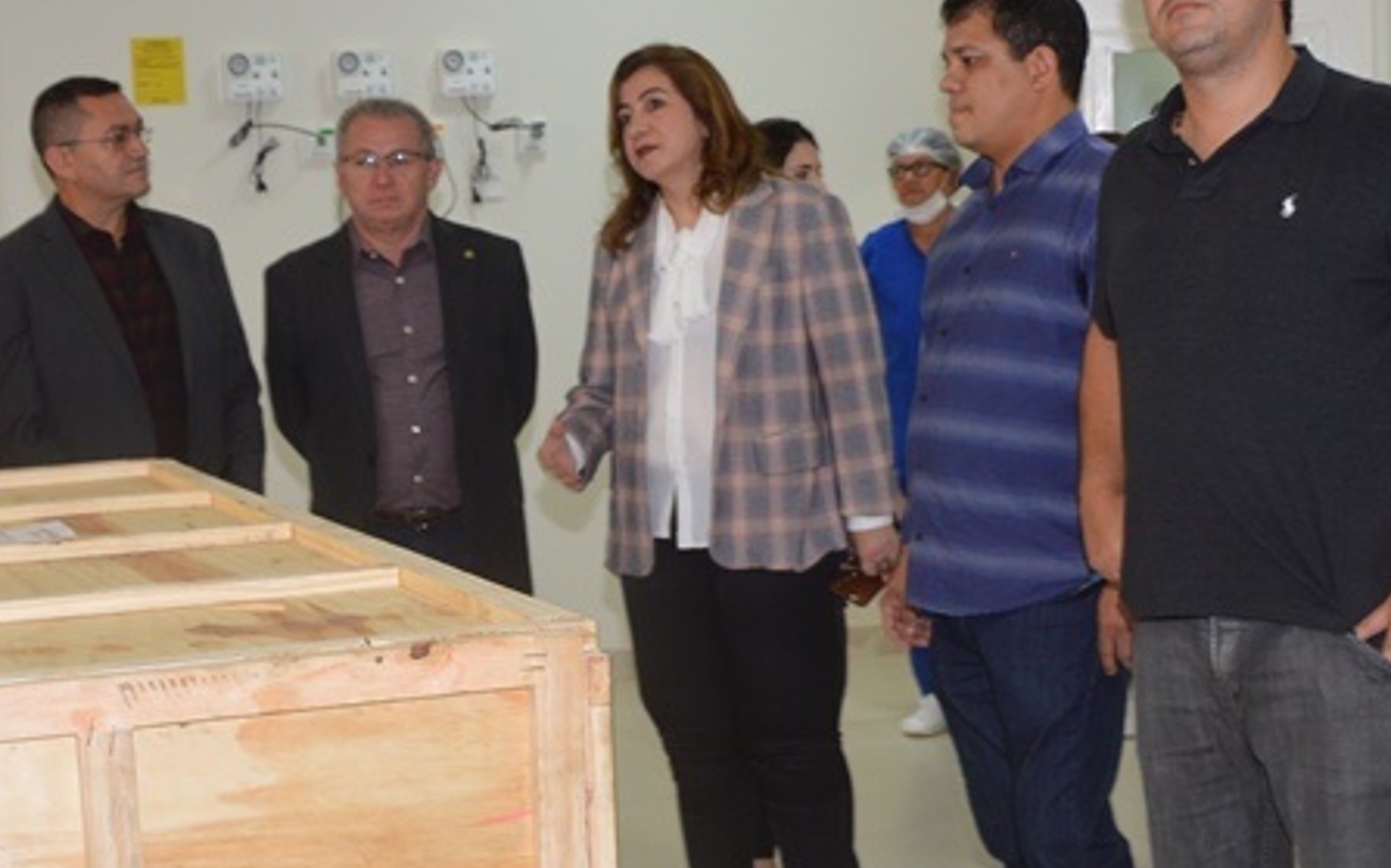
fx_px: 2387
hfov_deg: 32.4
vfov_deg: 20.5
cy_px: 639
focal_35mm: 63
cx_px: 604
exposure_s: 1/60
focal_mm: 18
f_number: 4
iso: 400
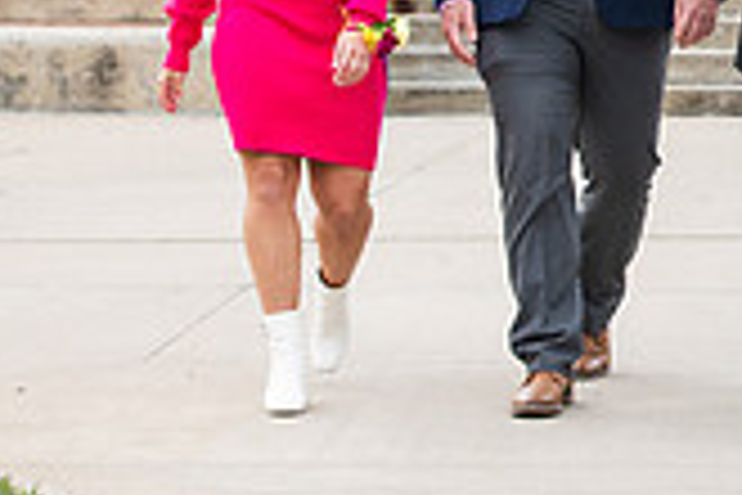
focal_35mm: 246
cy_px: -182
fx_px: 5070
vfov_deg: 5.5
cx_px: 1124
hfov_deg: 8.2
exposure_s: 1/400
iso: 250
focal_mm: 70
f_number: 4.5
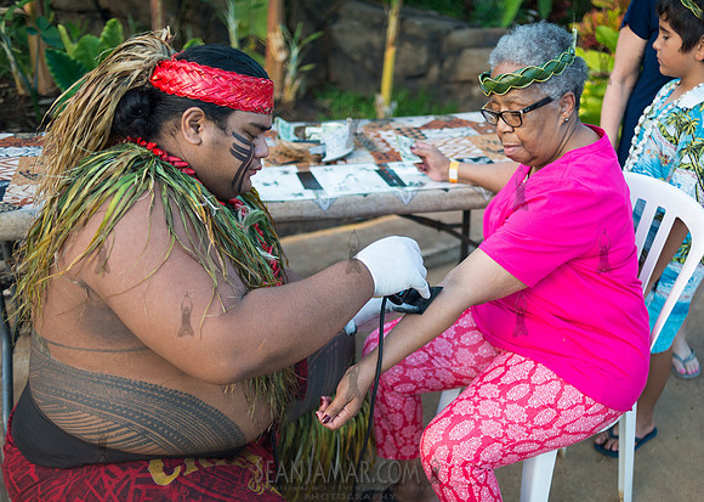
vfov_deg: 34.0
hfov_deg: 46.3
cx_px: 421
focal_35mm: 41
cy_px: 281
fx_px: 819
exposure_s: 1/320
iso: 800
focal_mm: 35
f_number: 2.5
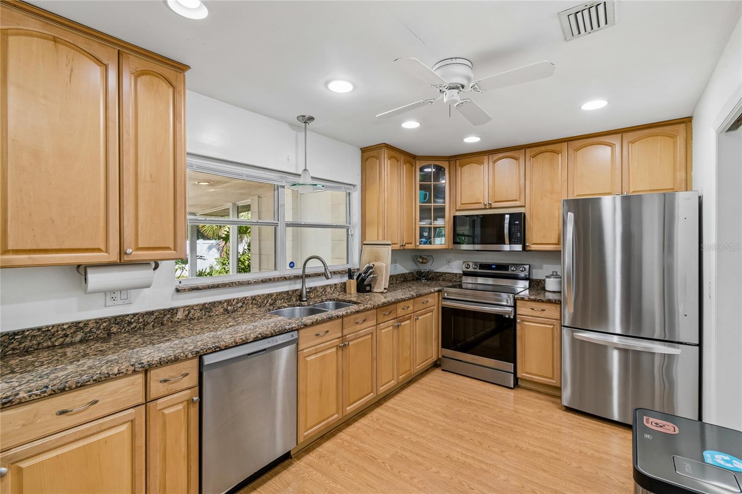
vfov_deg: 77.3
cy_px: 247
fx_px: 309
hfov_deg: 100.4
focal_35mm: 15
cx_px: 371
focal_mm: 10
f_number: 7.1
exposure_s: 1/3.33
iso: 100
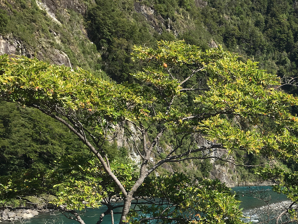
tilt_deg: -2.5
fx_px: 422
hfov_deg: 37.1
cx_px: 251
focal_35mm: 49
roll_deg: -0.3
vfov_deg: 29.0
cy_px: 181
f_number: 2.2
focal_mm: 4.15
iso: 25
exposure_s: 1/1131
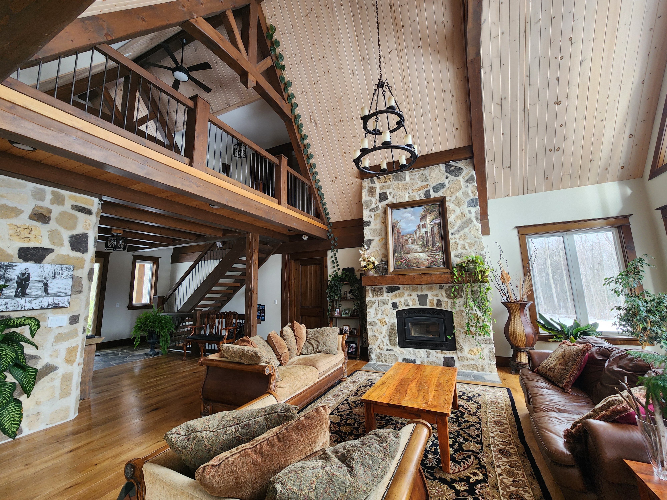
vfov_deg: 89.9
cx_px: 334
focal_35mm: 13
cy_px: 250
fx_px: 250
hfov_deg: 106.2
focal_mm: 2.2
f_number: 2.2
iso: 80
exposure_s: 1/60
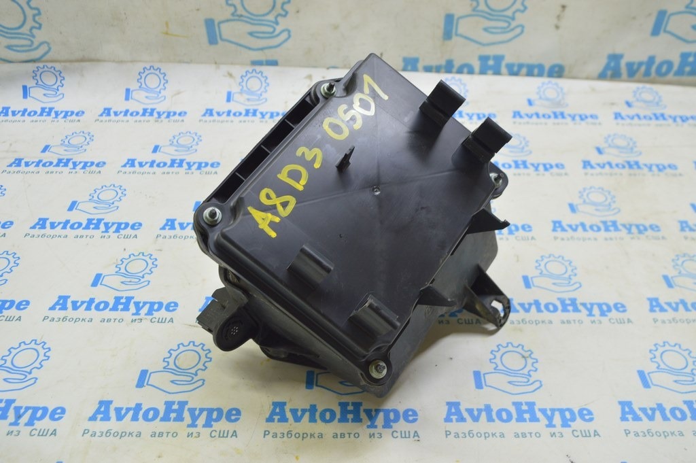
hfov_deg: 57.3
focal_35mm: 33
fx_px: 637
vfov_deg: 39.9
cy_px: 232
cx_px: 348
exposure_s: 1/20
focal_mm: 22
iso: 400
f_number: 5.6
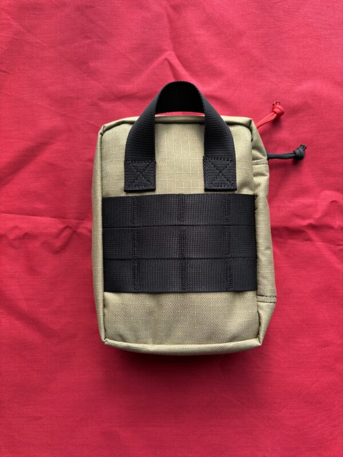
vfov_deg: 67.3
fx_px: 344
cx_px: 172
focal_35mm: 26
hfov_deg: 53.1
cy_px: 228
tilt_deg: -85.9
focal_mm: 5.96
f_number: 1.6
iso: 50
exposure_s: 1/306
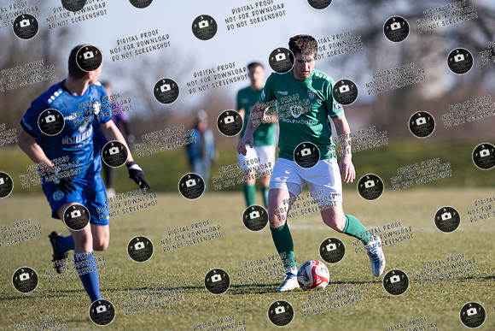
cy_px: 160
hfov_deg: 5.0
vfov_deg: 3.3
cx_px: 341
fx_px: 5679
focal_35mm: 413
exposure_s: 1/1600
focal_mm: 300
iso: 160
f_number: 3.2
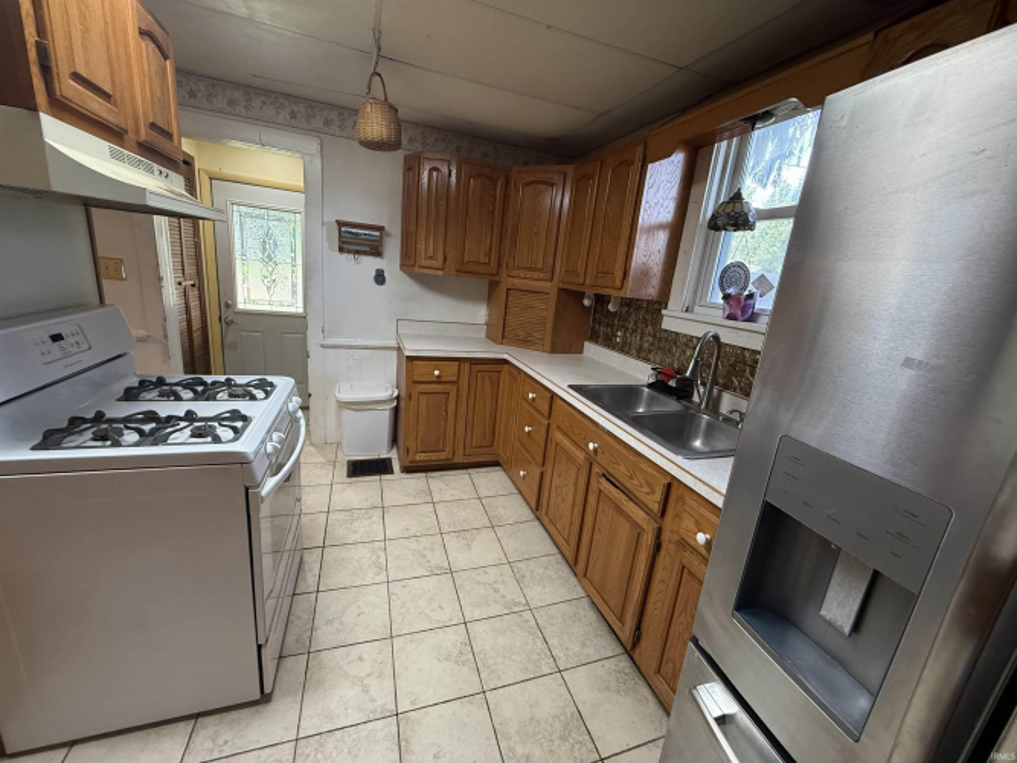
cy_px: 382
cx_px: 508
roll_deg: -6.7
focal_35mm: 14
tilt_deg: -14.6
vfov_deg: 85.7
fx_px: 411
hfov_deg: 102.1
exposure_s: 1/120
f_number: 2.2
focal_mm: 2.22
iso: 320
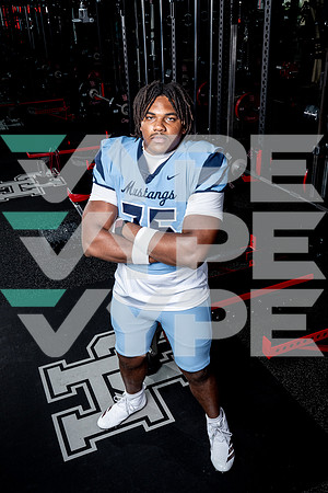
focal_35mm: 34
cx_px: 164
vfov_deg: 55.8
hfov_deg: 38.9
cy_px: 246
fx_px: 465
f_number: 9
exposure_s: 1/250
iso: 640
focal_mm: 34
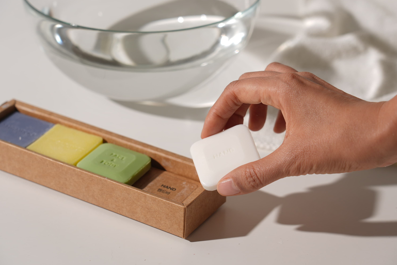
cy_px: 132
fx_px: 1169
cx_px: 200
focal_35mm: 106
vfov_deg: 12.9
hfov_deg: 19.3
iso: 125
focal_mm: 105
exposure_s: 1/125
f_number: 6.3
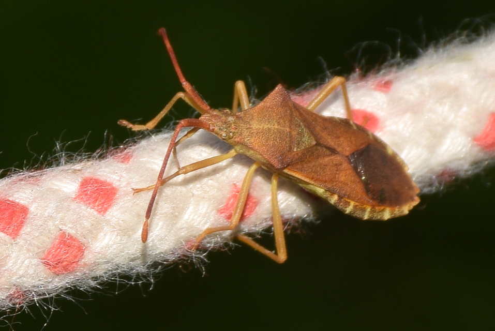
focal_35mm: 210
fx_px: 2890
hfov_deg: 9.8
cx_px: 248
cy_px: 166
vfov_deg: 6.6
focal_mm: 140
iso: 100
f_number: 13
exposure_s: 1/160
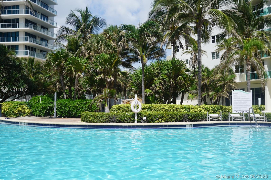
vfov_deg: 35.4
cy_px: 90
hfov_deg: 51.3
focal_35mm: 38
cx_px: 136
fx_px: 282
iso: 100
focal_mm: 25
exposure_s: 1/160
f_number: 11
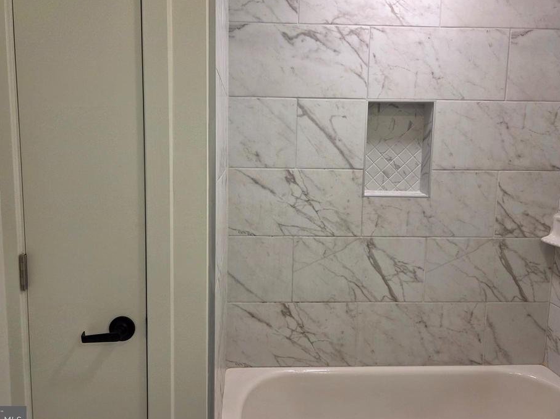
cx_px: 266
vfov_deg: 53.0
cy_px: 194
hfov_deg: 67.3
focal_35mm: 26
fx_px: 421
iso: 160
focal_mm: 5.4
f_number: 1.8
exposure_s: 1/120
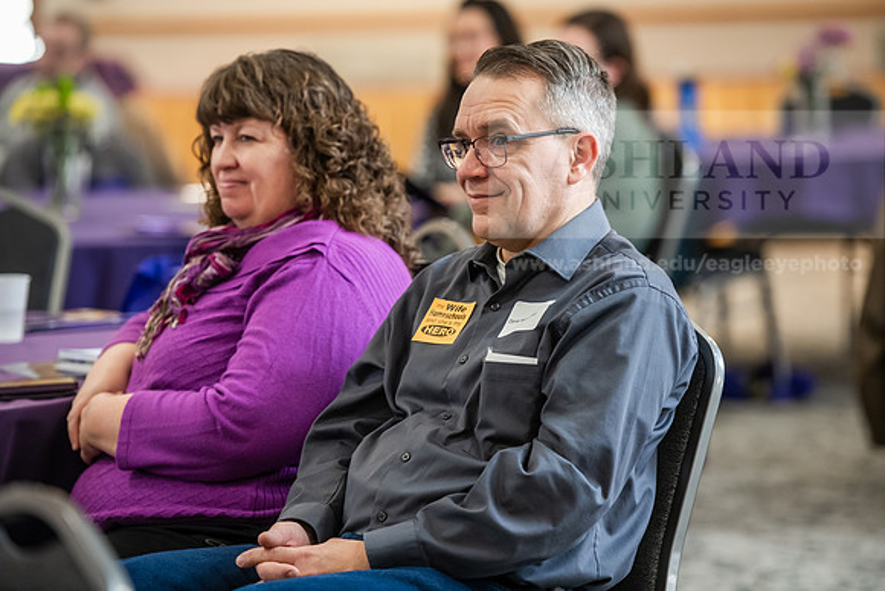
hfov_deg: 12.4
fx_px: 4057
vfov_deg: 8.3
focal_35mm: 165
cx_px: 442
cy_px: 296
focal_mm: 165
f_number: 3.2
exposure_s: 1/160
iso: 2000
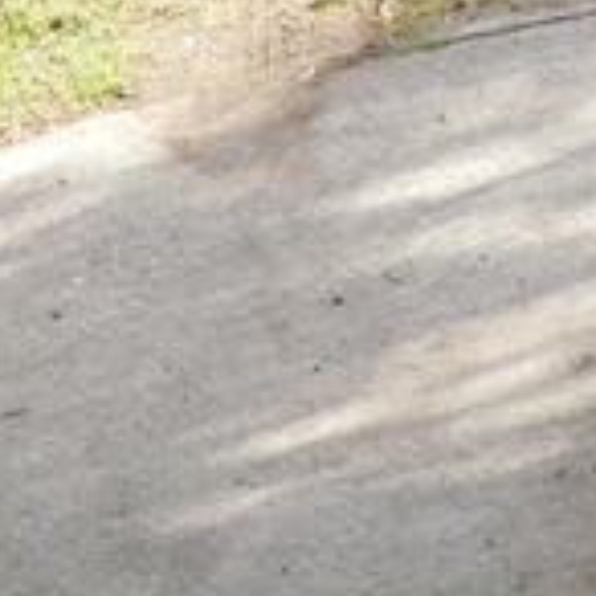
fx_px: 2922
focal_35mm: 150
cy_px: 947
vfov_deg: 11.1
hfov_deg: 11.6
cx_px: 380
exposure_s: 1/125
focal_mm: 5.6
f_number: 3.6
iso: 100
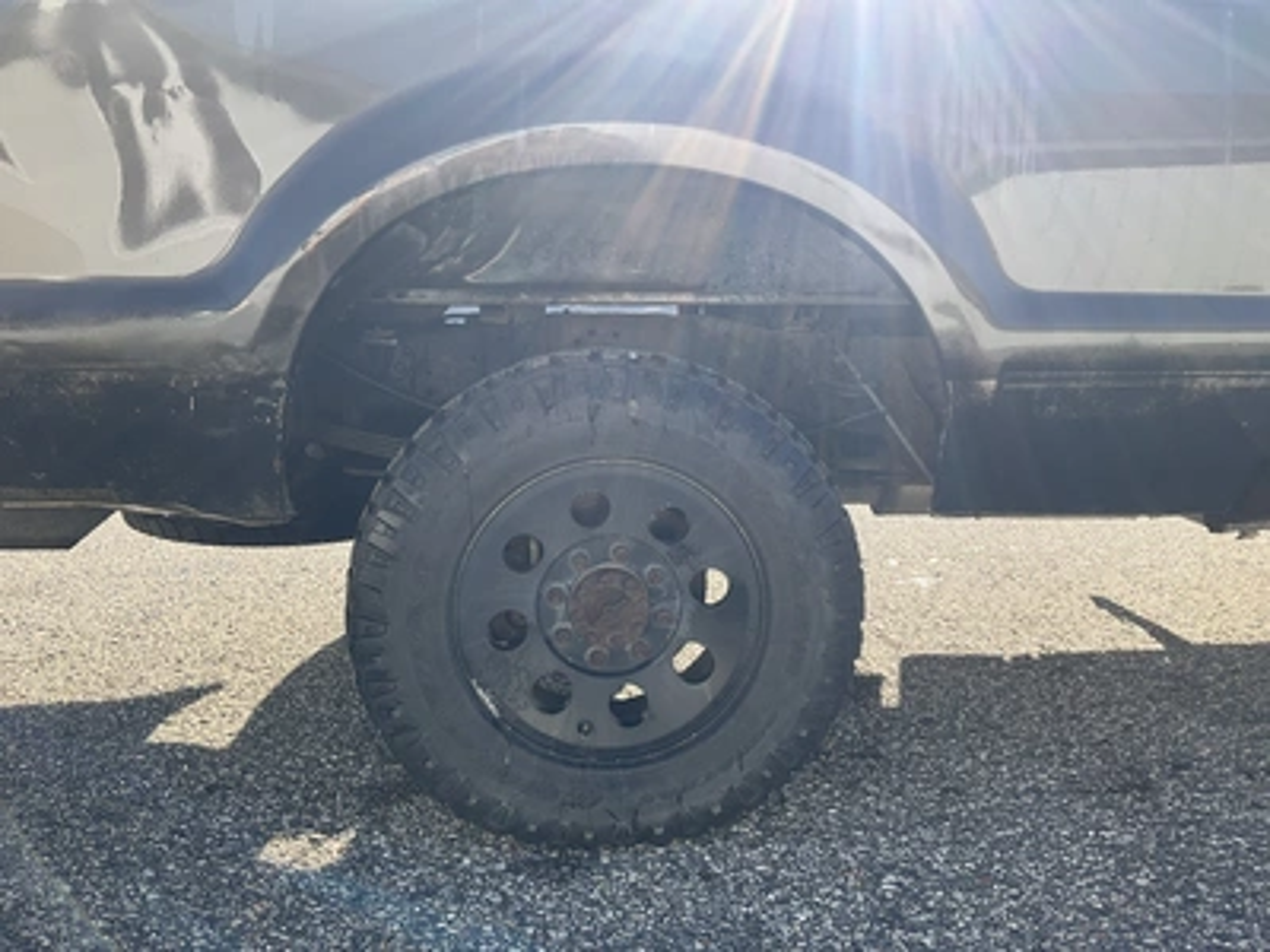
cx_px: 635
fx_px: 1064
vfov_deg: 48.2
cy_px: 476
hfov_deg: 61.7
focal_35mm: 29
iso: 25
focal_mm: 3
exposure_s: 1/504
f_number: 1.8
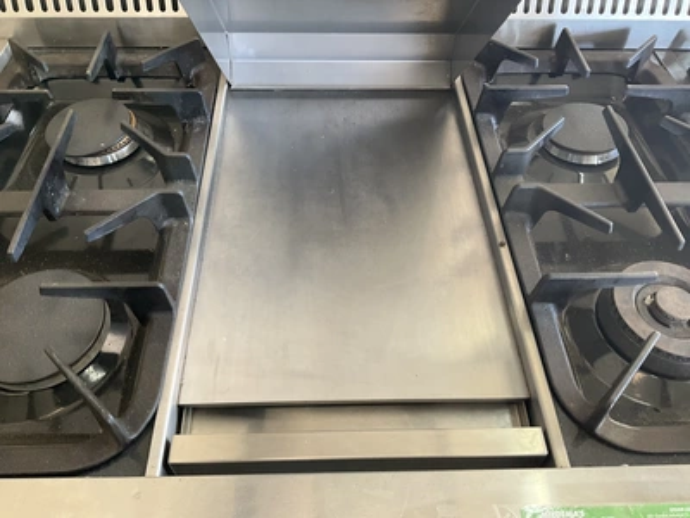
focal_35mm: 29
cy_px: 259
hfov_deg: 61.7
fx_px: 578
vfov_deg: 48.2
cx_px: 345
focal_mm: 3
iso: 40
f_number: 1.8
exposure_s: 1/60
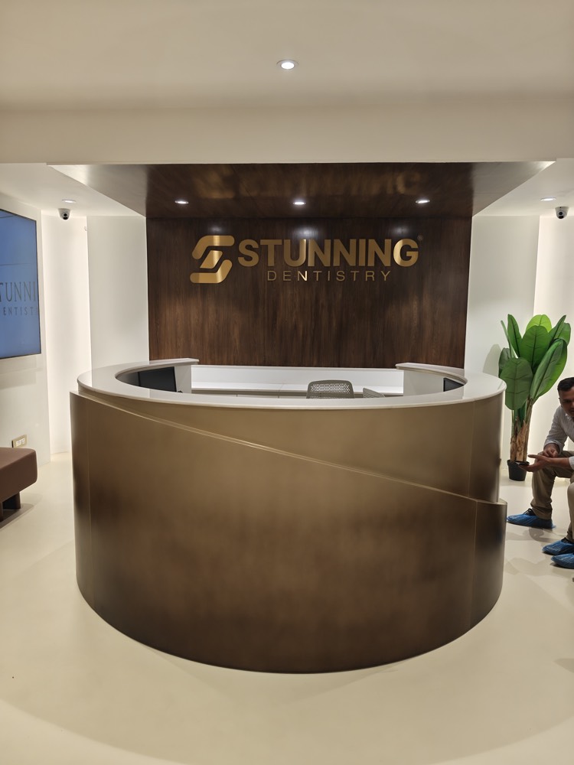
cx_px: 287
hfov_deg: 56.8
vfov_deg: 71.6
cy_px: 382
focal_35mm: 24
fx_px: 531
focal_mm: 6.57
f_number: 1.68
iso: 99
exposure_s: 1/100
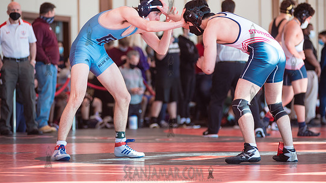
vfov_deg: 6.6
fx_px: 1590
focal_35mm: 184
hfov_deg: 11.7
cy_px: 56
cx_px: 158
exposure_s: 1/250
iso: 400
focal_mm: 145
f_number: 3.5
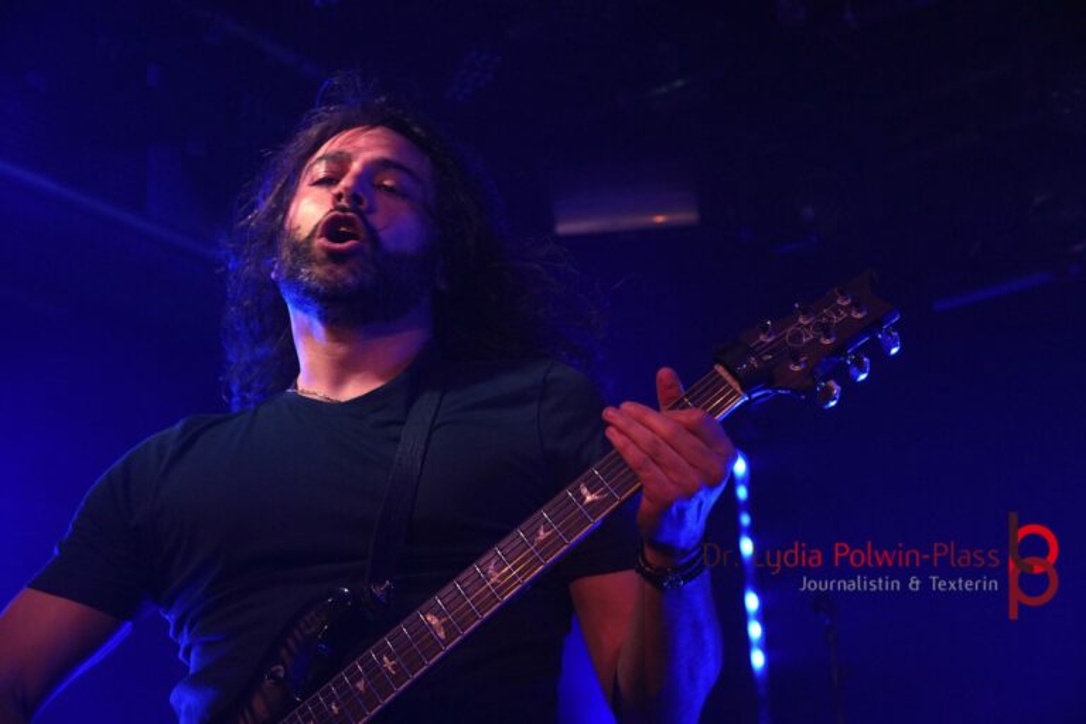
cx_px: 543
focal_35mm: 68
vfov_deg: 20.2
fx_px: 2036
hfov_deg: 29.9
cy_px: 362
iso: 2000
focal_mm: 45
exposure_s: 1/160
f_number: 4.5
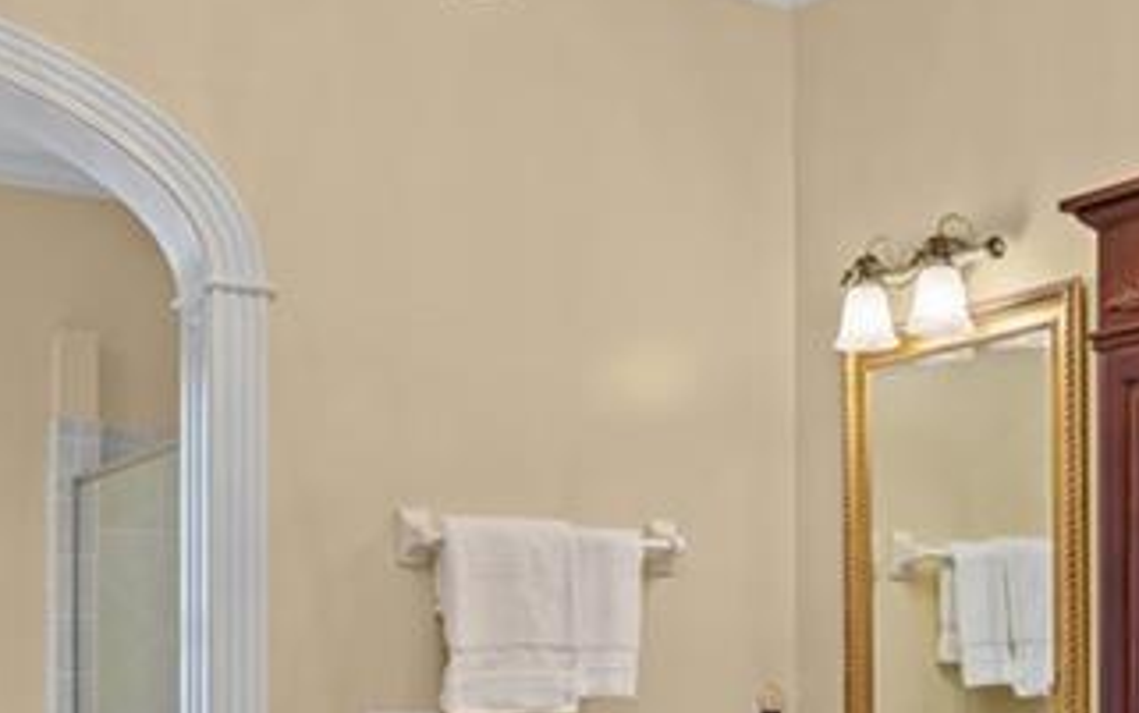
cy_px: 628
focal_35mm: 52
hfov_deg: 38.3
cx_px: 781
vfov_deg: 24.3
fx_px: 1615
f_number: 7.1
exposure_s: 1/8
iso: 400
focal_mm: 16
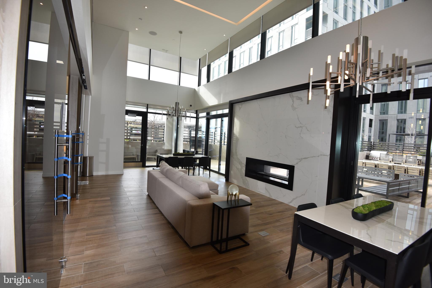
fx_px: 192
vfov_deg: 73.8
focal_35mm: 16
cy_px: 144
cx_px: 216
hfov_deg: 96.7
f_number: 5.6
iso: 560
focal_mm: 16
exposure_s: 1/125
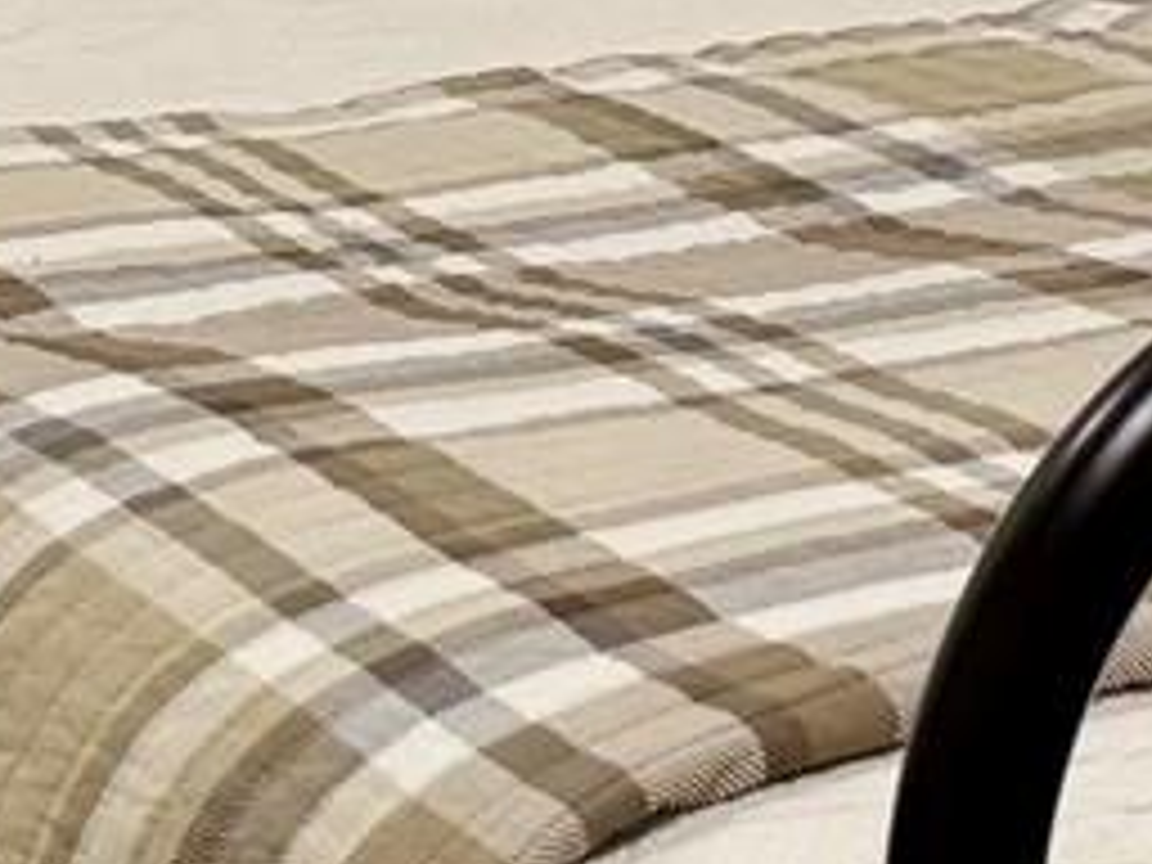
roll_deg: -0.8
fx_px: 6922
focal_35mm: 208
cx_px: 369
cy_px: -477
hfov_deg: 9.5
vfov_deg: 7.0
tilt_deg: -8.1
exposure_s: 1/60
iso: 100
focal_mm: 5.96
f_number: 1.6
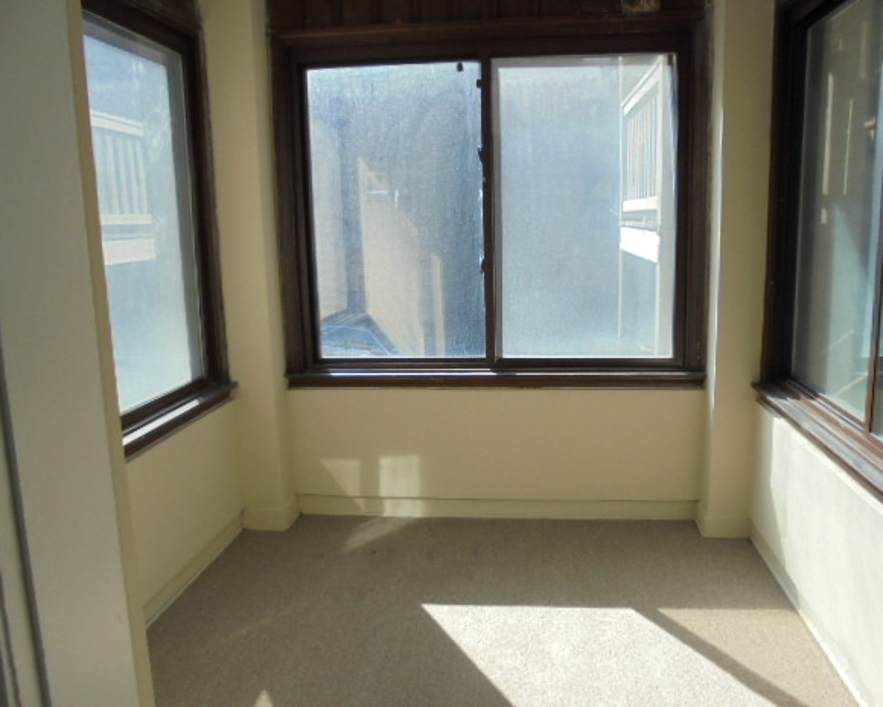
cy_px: 360
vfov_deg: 51.5
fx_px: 732
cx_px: 478
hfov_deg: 62.1
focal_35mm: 28
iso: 100
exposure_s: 1/200
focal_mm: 4.6
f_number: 3.5
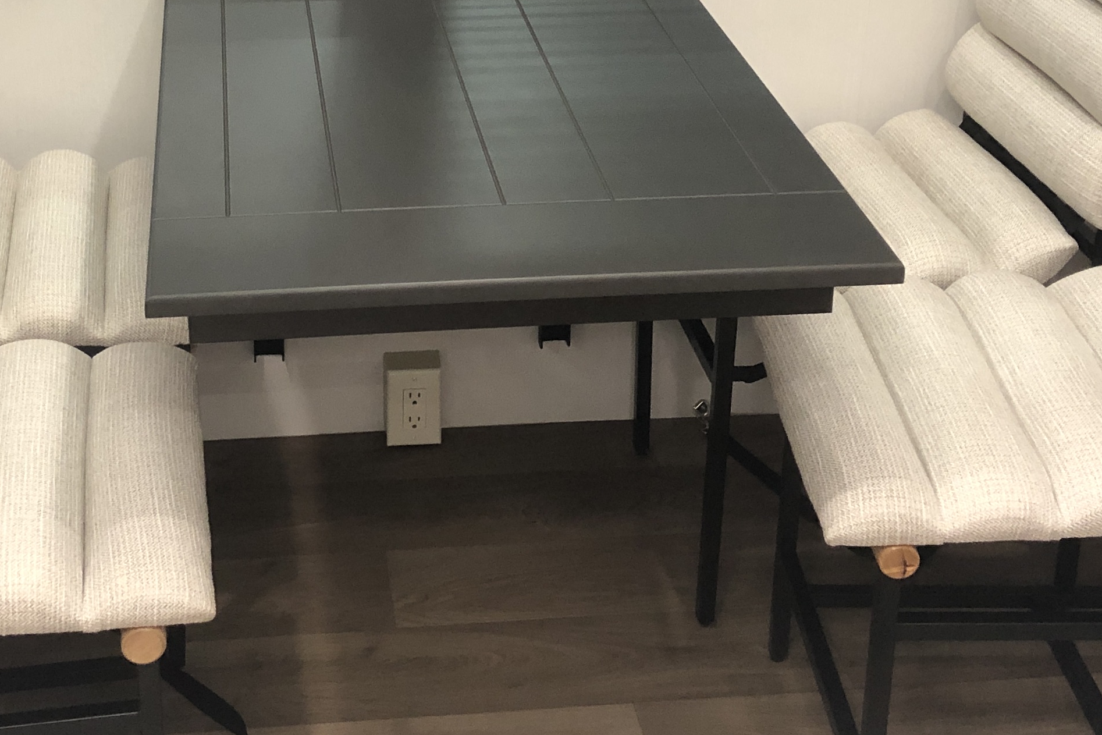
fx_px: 1898
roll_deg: +1.4
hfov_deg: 32.2
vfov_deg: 21.4
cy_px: 76
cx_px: 389
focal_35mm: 62
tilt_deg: -21.3
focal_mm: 3.99
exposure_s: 1/15
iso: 64
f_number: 1.8
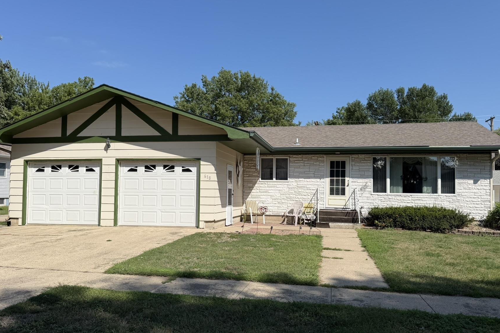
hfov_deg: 61.9
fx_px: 417
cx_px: 251
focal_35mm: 30
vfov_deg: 43.6
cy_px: 176
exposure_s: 1/5714
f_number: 1.78
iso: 80
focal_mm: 6.76
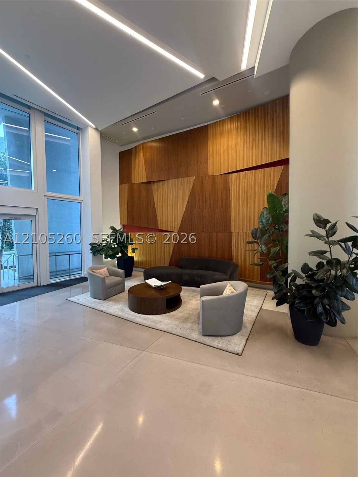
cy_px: 238
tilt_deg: +0.2
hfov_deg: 85.7
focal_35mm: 14
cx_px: 179
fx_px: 193
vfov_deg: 102.1
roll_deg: -0.4
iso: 320
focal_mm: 2.22
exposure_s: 1/60
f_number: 2.2
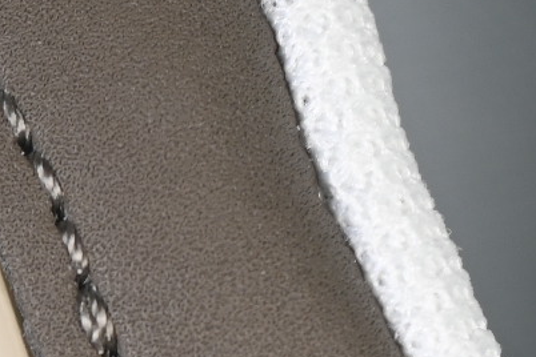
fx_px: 7742
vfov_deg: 2.6
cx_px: -329
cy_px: 706
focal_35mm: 520
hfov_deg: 3.9
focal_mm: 50
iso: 160
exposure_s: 1/60
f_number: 7.1
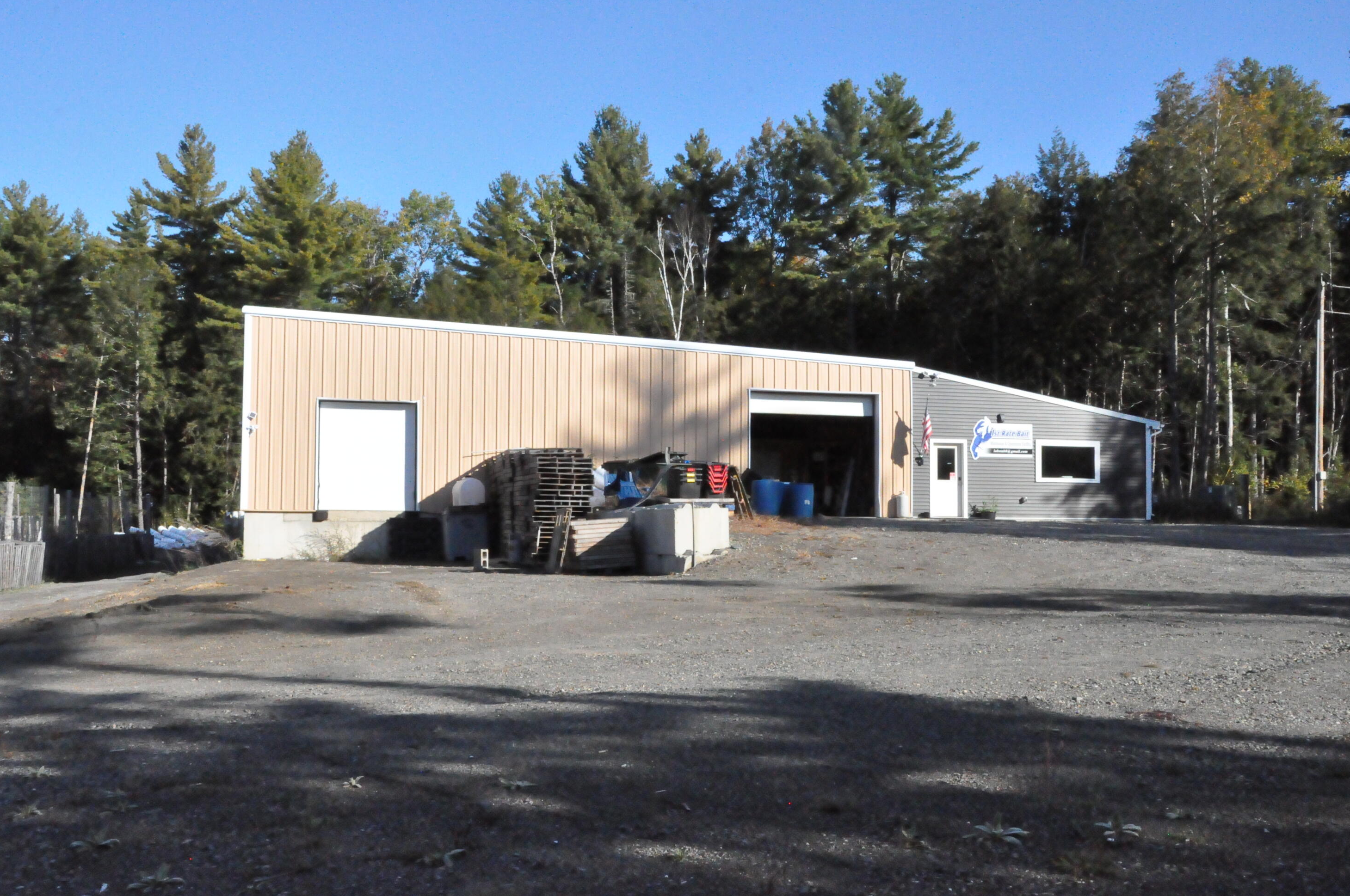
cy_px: 460
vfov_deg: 35.8
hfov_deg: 51.9
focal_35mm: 37
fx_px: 1386
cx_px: 670
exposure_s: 1/1250
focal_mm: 24
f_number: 25
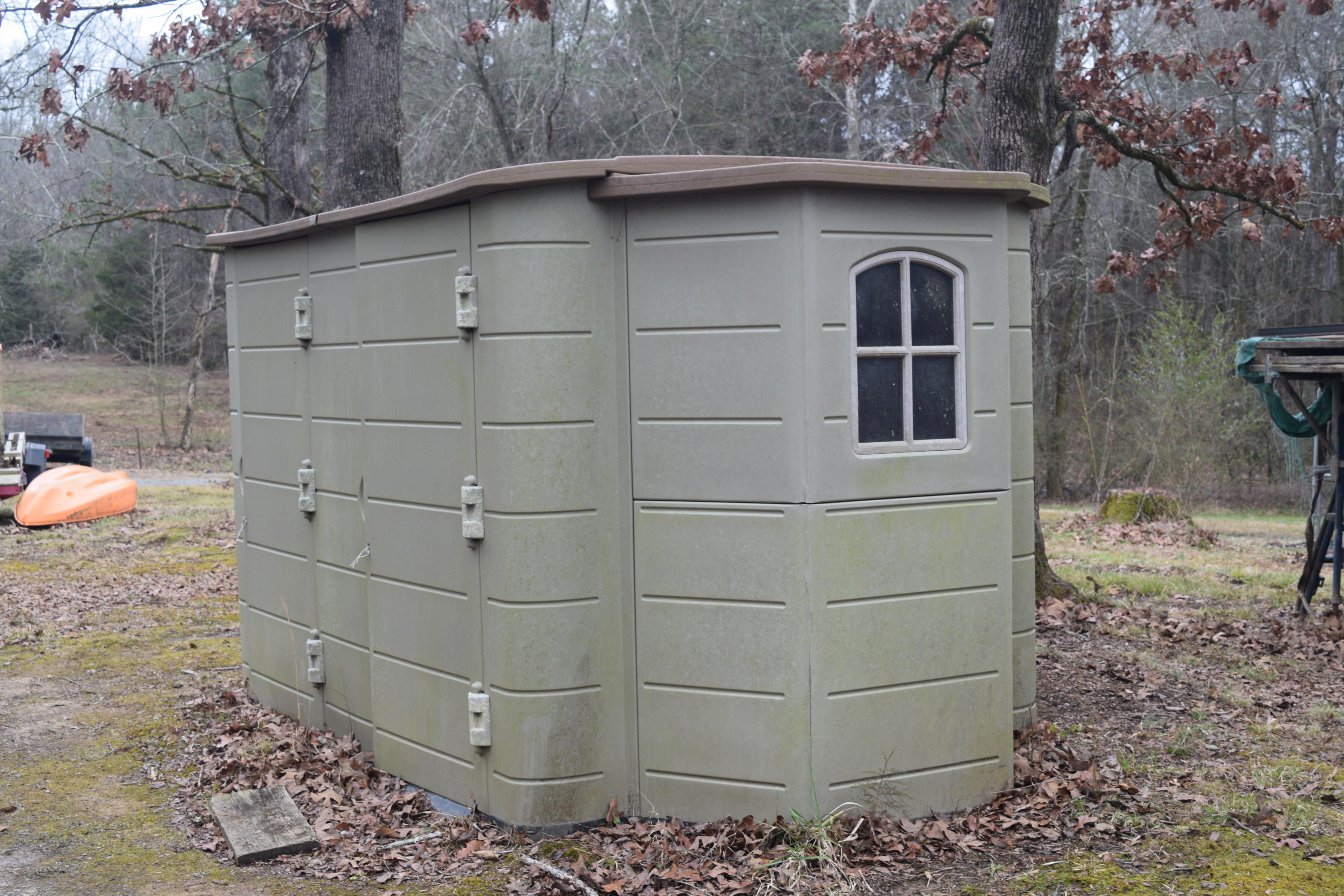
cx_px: 672
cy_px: 448
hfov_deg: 41.1
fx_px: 1792
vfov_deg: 28.1
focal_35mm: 48
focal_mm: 32
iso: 400
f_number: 6.3
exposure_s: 1/160
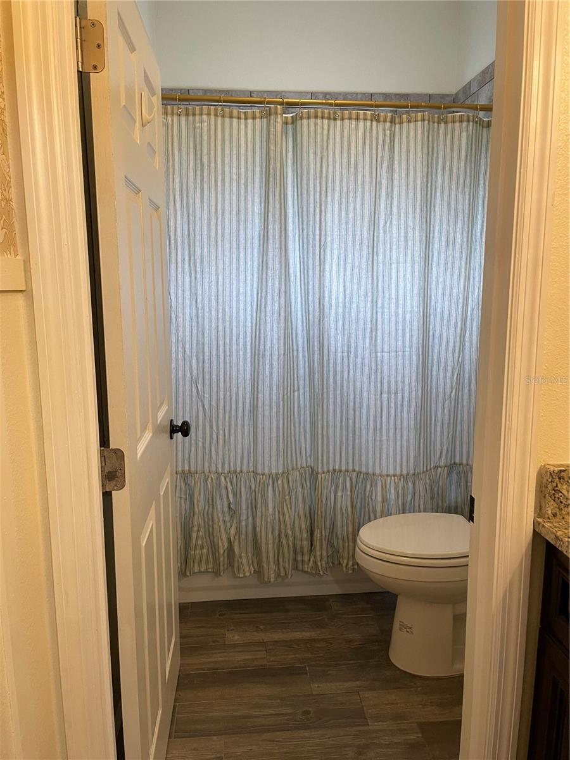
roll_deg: +1.3
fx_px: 571
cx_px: 285
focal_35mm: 26
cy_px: 380
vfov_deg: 67.3
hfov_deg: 53.1
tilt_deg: -9.2
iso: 125
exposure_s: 1/60
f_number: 1.6
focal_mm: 4.2
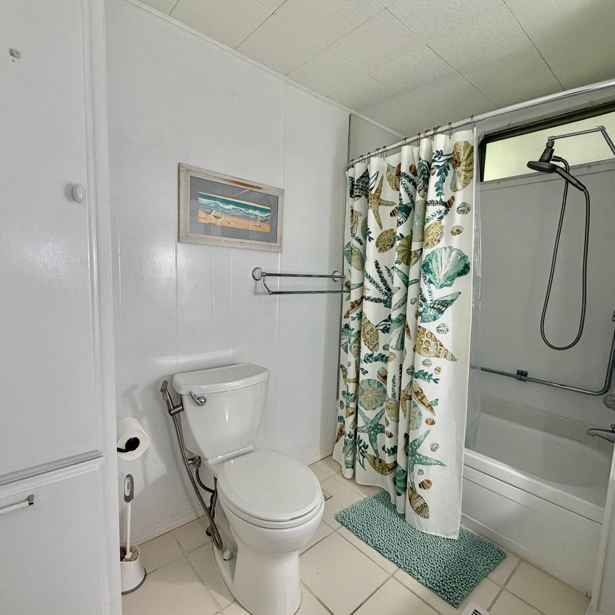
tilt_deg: -6.7
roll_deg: -1.3
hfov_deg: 83.8
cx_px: 286
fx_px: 342
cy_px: 314
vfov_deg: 84.0
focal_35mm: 17
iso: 200
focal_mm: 2.22
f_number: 2.2
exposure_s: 1/120
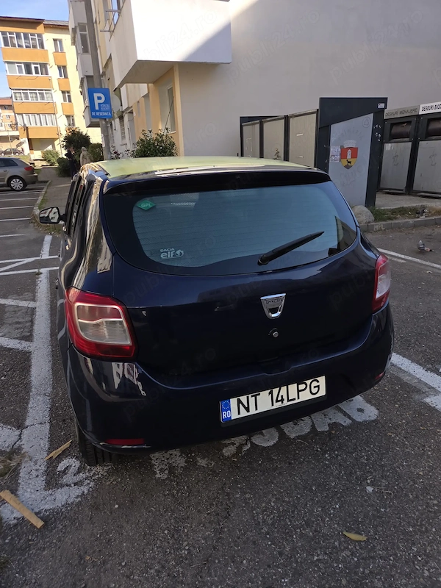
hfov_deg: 58.9
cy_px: 294
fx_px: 391
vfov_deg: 73.9
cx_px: 220
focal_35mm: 23
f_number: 1.8
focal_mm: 5.4
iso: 25
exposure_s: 1/688
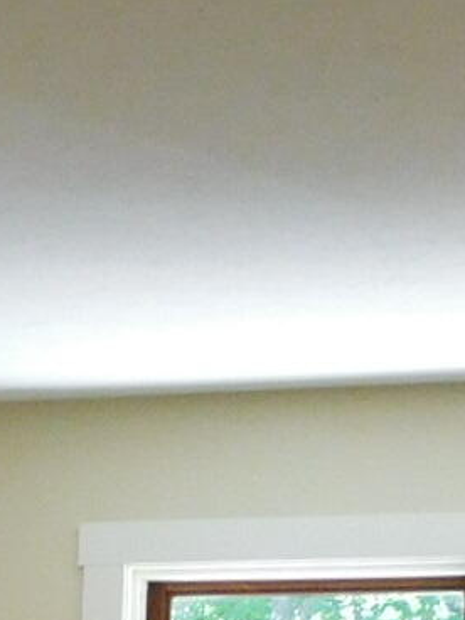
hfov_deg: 9.4
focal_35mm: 148
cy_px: 1420
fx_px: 2651
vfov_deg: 11.4
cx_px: -450
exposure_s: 1/30
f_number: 3
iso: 250
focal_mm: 4.1
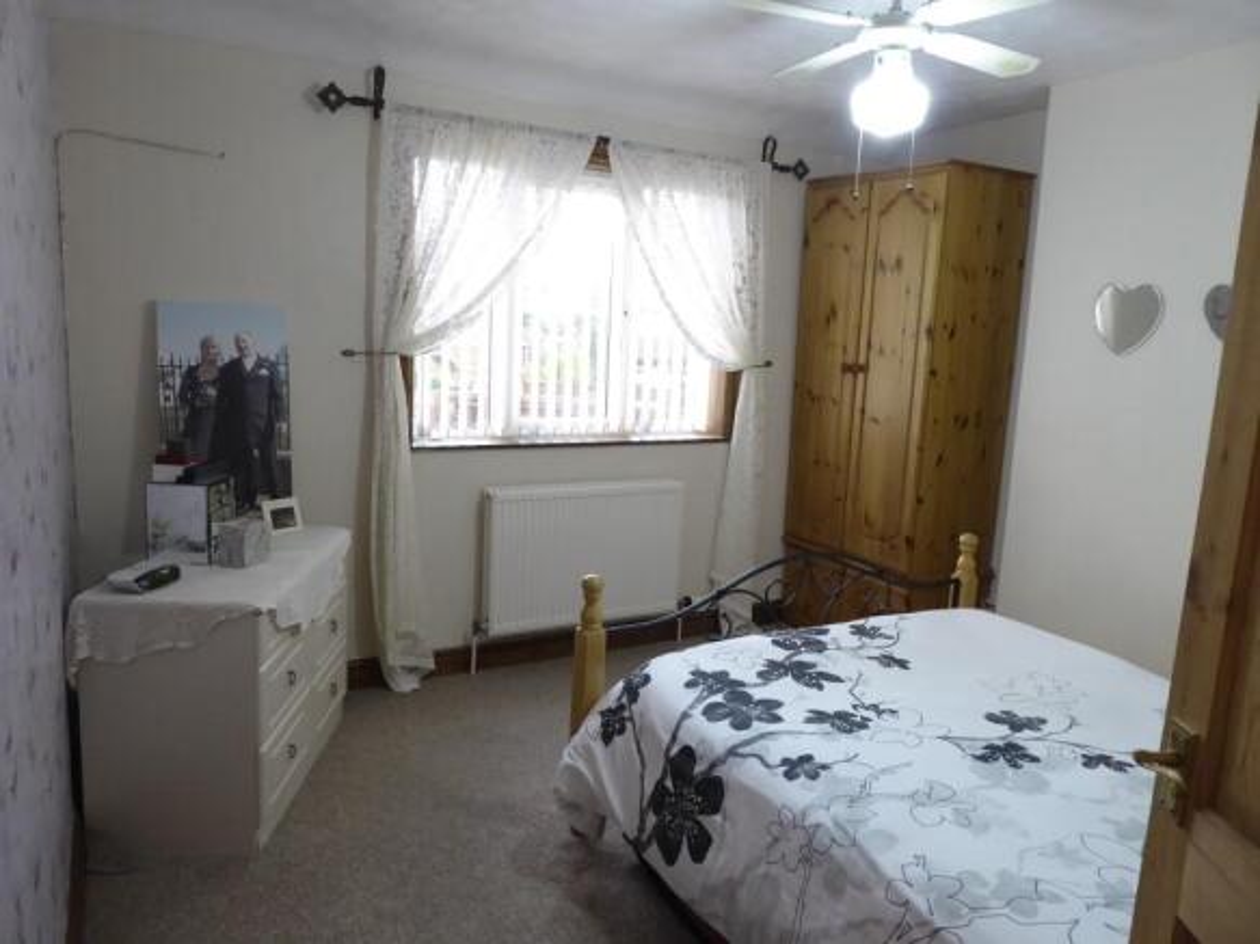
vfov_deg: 56.8
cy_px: 472
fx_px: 873
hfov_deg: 71.6
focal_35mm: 24
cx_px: 630
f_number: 3.3
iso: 400
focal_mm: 4.3
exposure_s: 1/13
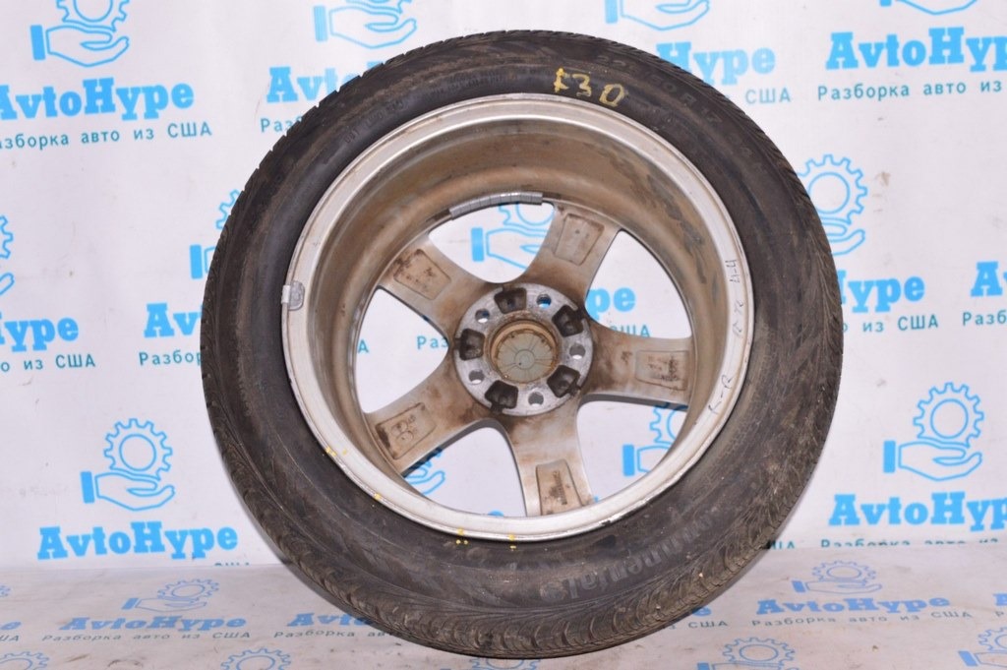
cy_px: 335
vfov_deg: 28.9
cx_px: 504
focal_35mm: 46
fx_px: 1300
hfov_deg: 42.4
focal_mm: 31
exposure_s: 1/200
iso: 1600
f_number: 8
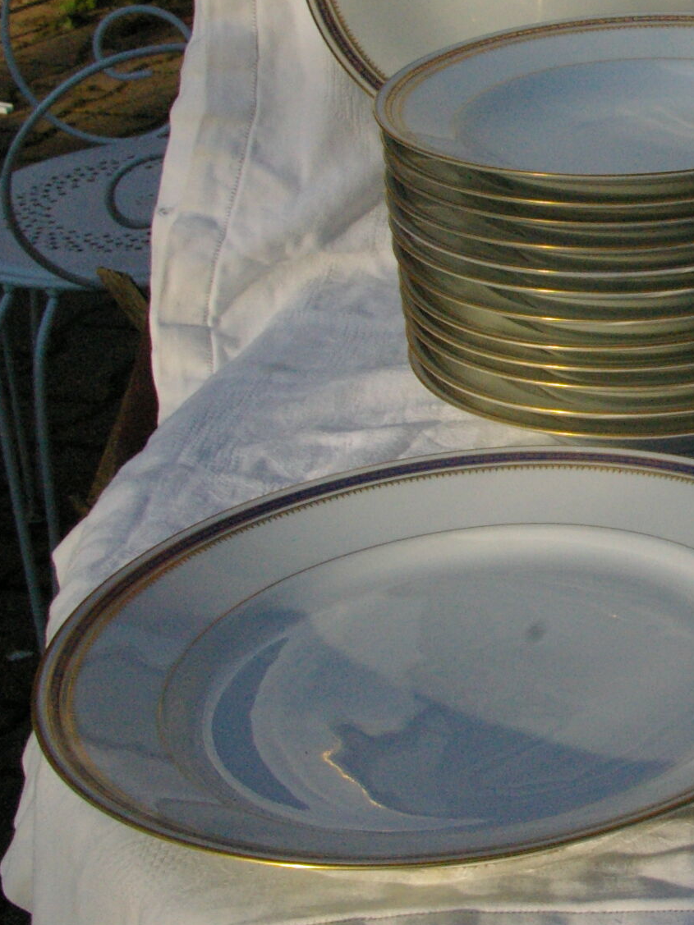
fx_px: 2674
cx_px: 1124
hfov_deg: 13.7
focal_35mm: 100
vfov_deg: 19.6
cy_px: 305
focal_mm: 26
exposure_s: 1/1000
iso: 1600
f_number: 13
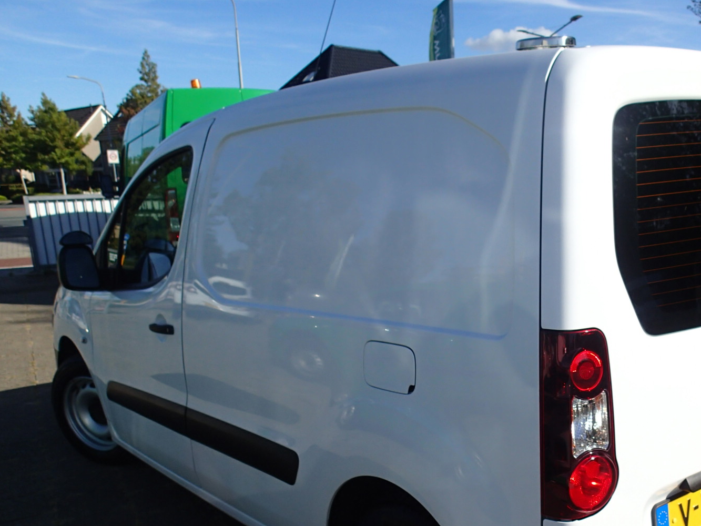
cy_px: 377
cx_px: 494
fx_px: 729
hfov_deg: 50.0
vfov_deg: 38.9
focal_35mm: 36
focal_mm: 4.5
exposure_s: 1/250
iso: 100
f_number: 8
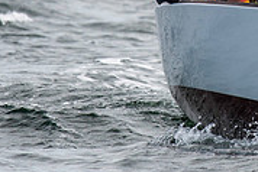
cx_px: 359
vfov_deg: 0.9
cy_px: -98
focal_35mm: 1496
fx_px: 10730
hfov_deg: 1.4
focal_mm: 300
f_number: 5
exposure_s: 1/3200
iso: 320
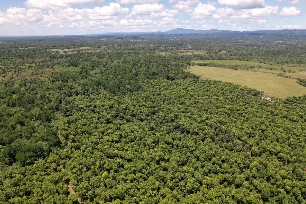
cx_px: 139
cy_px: 115
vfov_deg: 47.8
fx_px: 230
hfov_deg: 67.2
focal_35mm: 27
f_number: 2.8
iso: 100
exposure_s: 1/40
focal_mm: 8.38
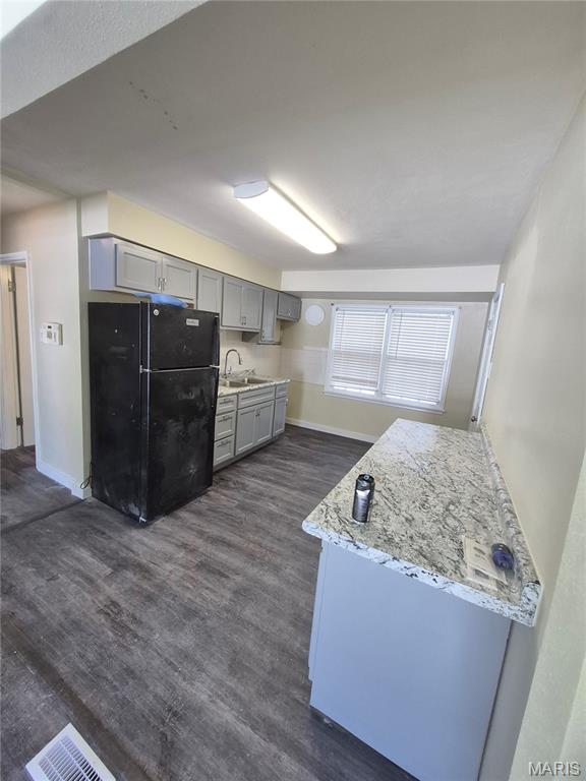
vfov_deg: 106.2
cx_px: 293
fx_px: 293
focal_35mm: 13
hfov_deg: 89.9
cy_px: 390
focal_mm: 1.74
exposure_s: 1/60
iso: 80
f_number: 2.2
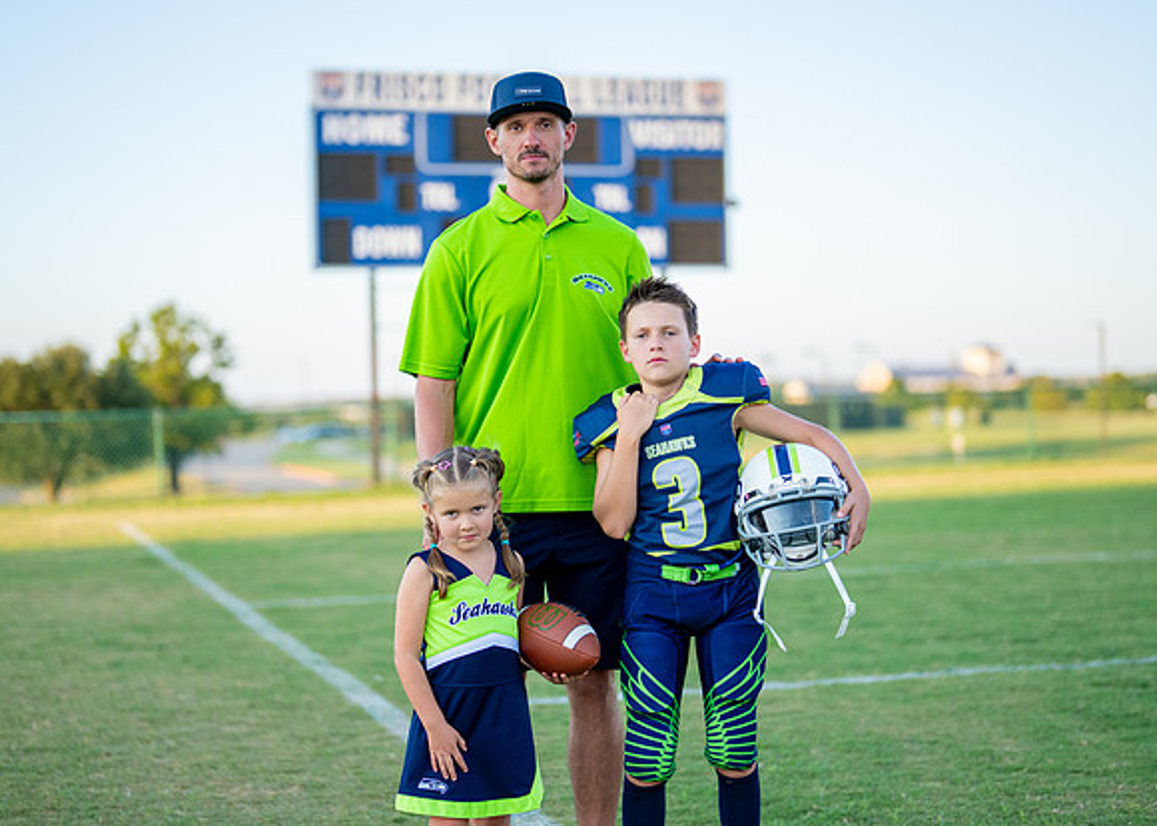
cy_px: 412
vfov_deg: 21.7
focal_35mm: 66
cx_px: 561
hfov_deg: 30.0
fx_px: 2157
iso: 160
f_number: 1.2
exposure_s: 1/1600
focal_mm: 50
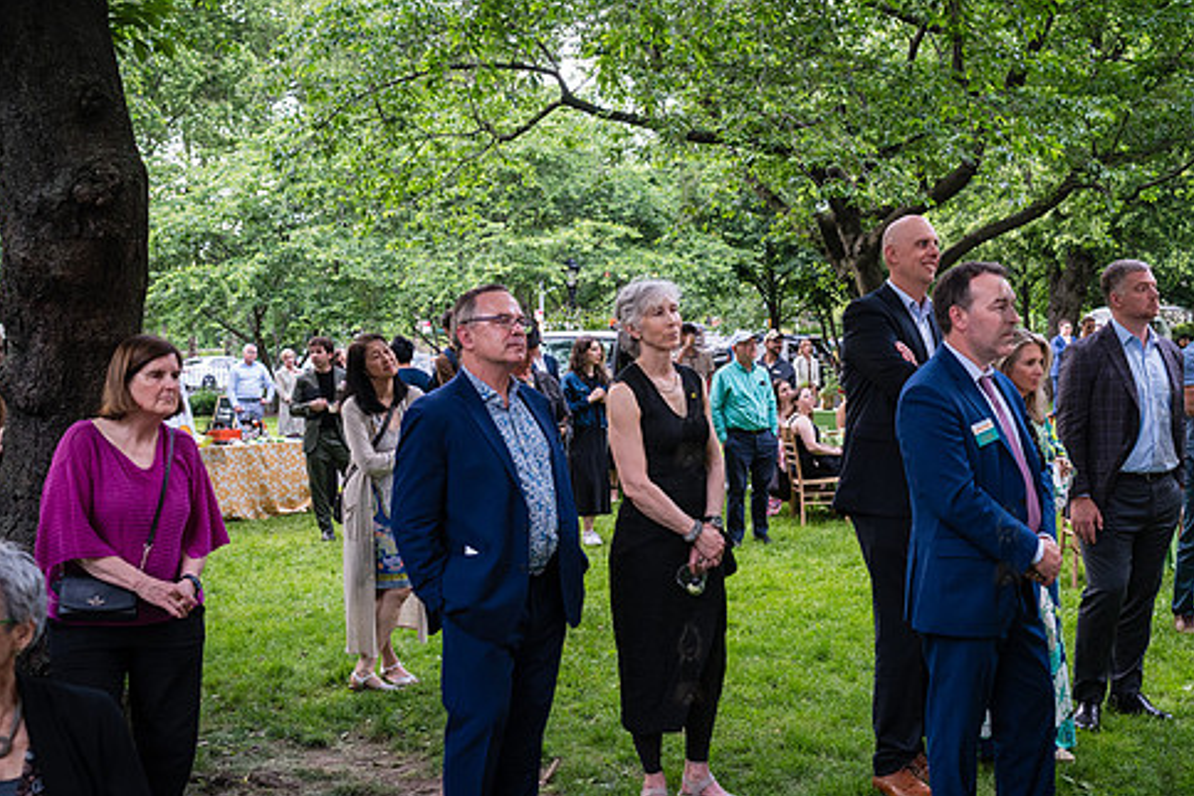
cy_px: 423
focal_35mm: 42
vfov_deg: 31.9
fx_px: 1393
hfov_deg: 46.3
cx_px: 687
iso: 2500
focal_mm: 35
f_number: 4
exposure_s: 1/200
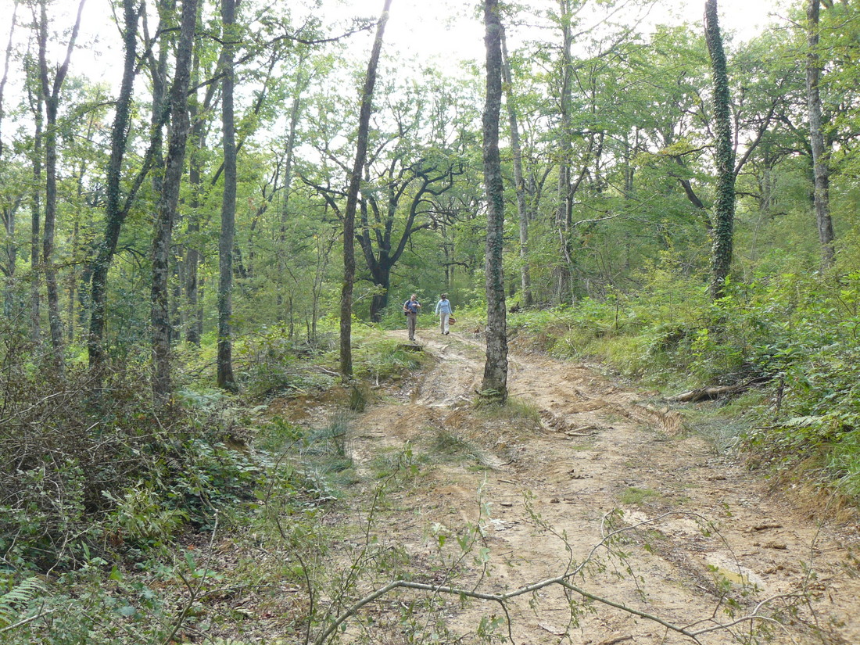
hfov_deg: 51.4
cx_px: 430
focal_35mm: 36
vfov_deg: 39.7
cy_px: 322
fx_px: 894
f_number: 4
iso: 100
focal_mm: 6
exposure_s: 1/40
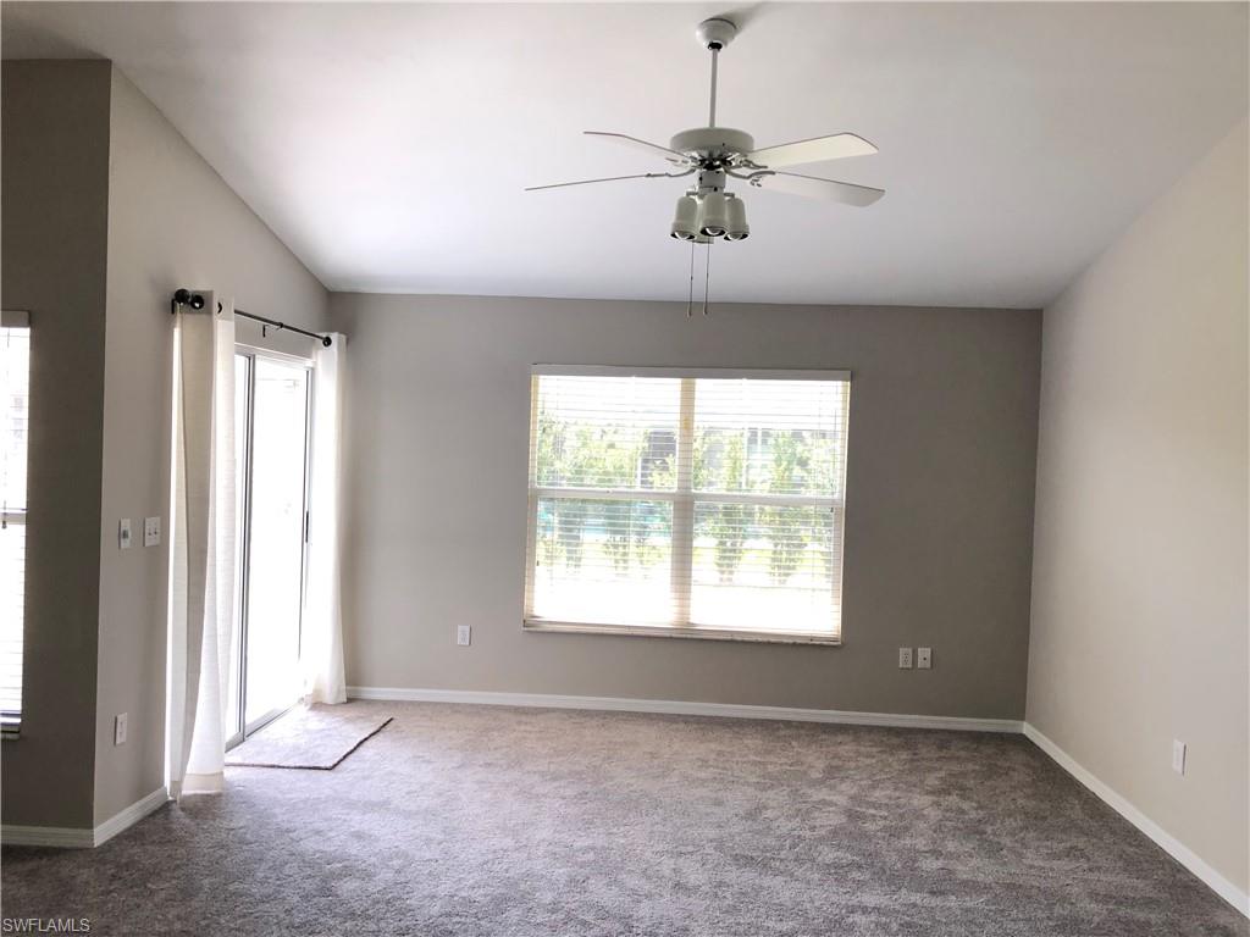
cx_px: 625
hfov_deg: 63.4
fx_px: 1011
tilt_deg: -2.3
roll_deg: -1.2
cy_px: 468
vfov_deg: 49.7
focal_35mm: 28
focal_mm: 3.99
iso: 25
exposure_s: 1/30
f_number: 1.8
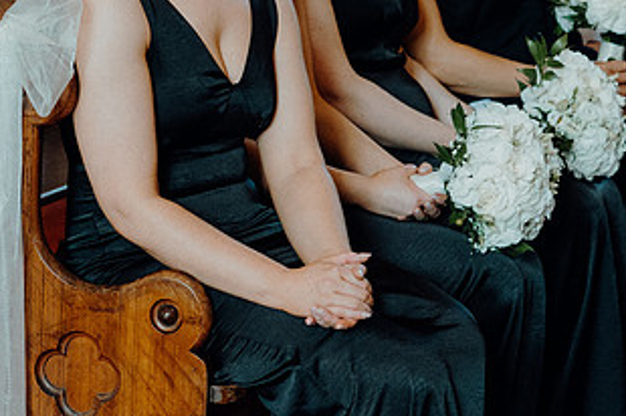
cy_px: 68
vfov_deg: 8.3
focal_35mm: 165
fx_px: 2866
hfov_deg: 12.5
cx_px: 307
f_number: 3.5
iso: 2000
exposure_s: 1/200
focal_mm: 59
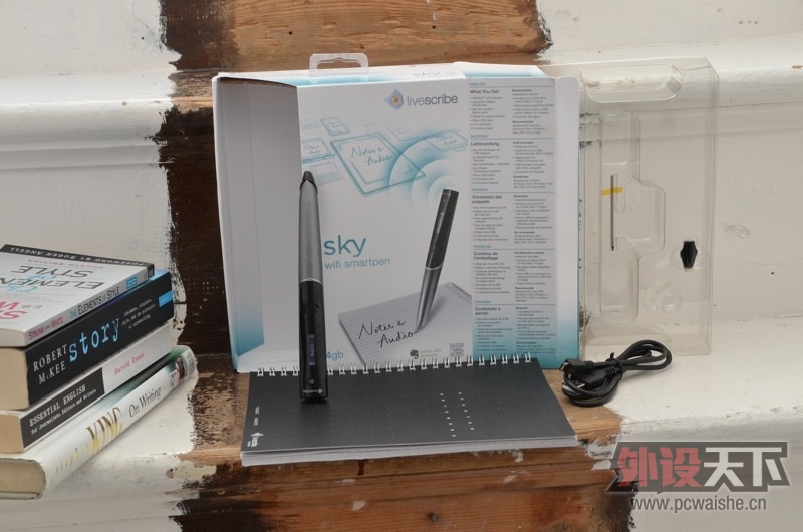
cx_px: 402
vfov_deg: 21.5
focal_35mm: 63
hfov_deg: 32.0
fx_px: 1402
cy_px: 266
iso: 800
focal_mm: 42
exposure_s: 1/25
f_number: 7.1
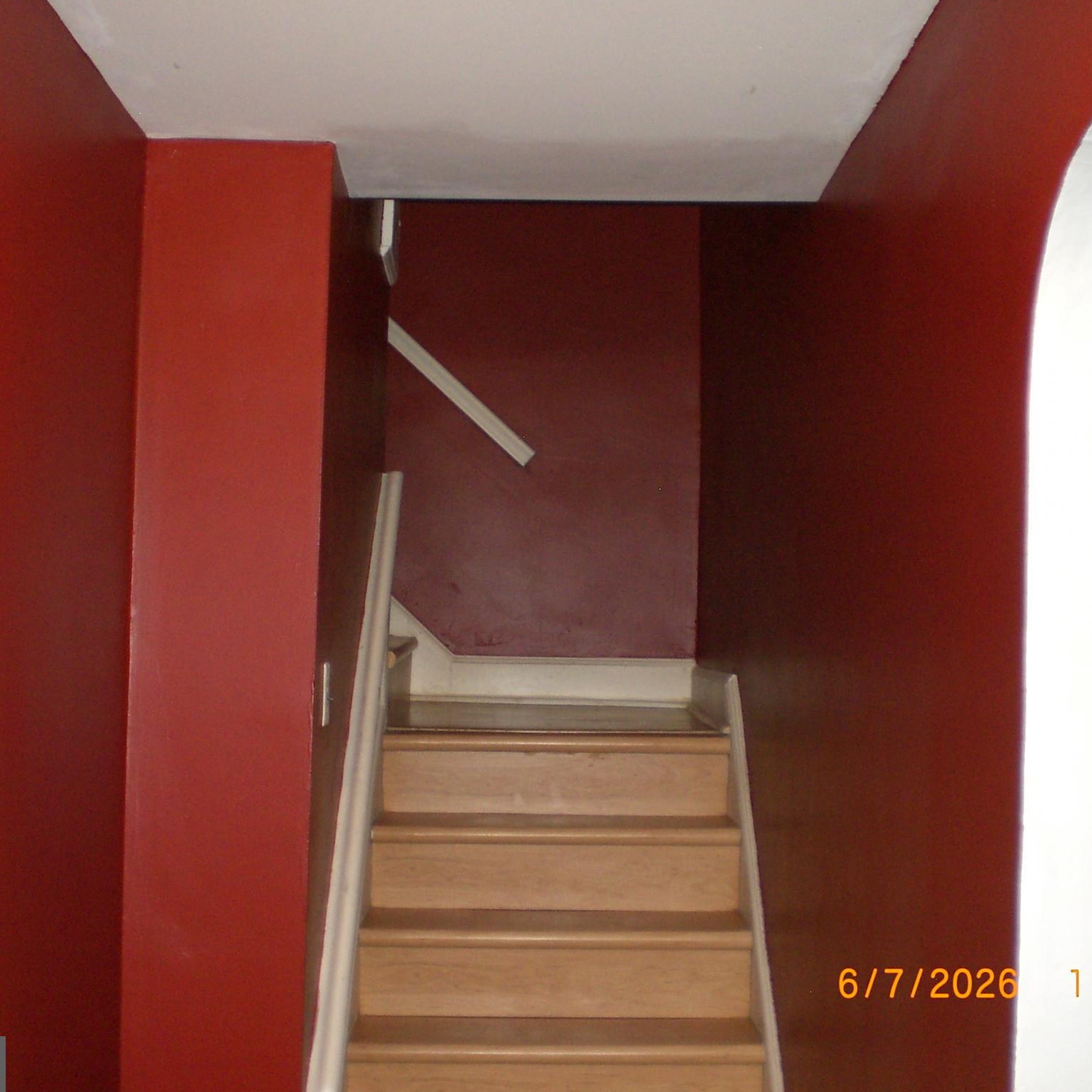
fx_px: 1606
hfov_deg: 37.6
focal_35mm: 45
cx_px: 558
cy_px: 546
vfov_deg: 37.6
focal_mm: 6.3
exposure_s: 1/30
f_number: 3.1
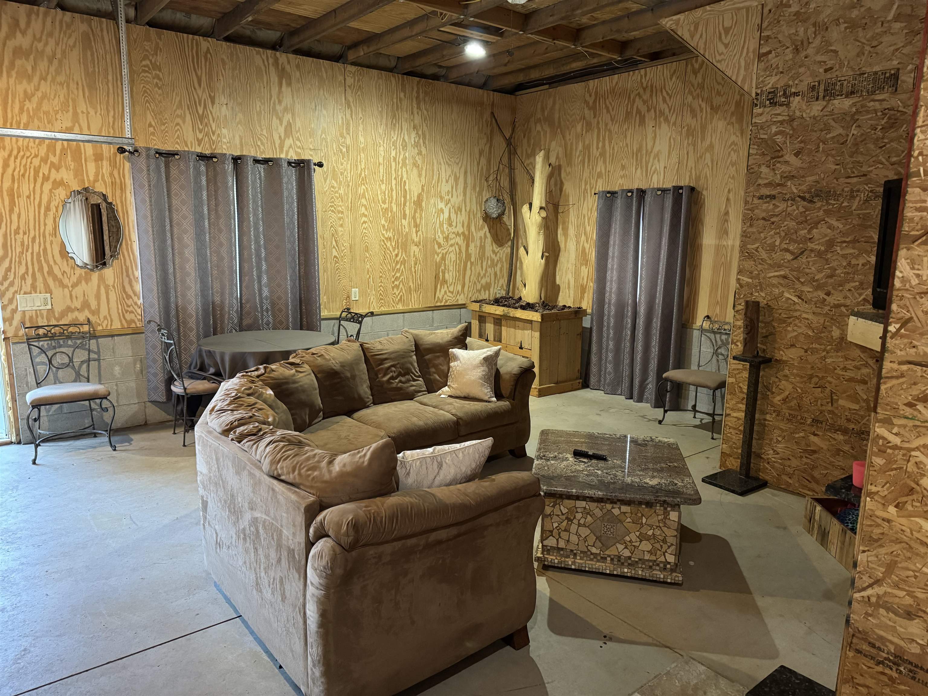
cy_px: 348
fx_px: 643
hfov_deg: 71.6
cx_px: 464
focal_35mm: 24
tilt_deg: -9.8
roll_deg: -1.0
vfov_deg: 56.8
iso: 800
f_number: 1.78
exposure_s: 1/40
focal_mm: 6.76
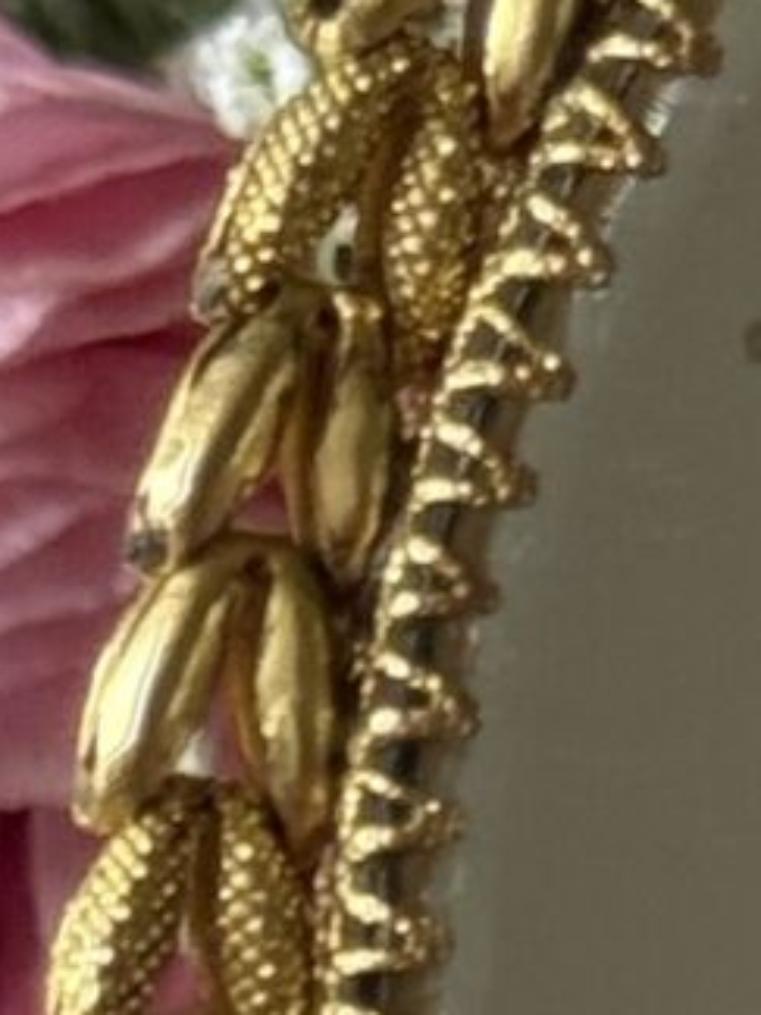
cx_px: 936
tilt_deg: -67.4
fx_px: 11109
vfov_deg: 5.1
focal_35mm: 379
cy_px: 2444
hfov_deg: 3.9
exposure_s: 1/92
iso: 100
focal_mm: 6.76
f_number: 1.78
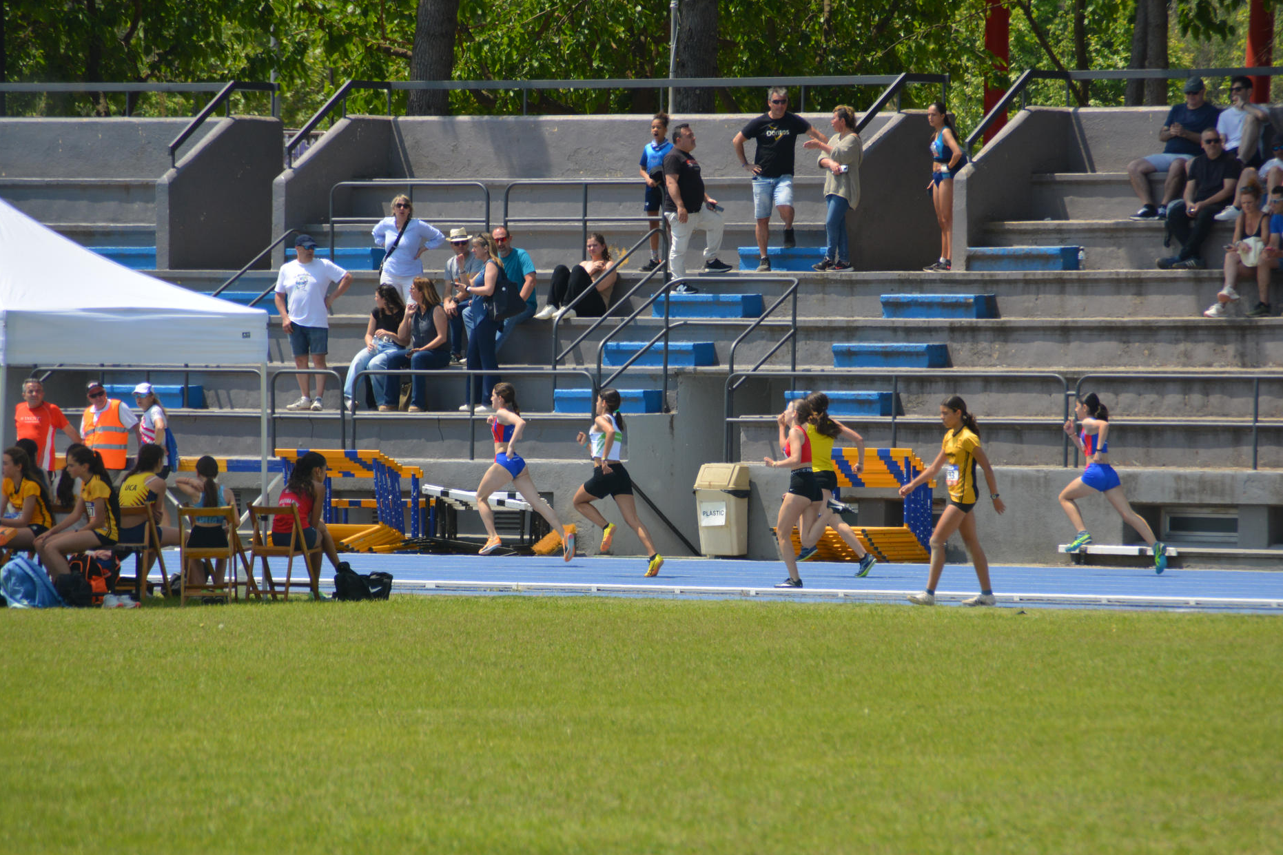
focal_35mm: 330
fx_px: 11759
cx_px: 670
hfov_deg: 6.2
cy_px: 440
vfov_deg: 4.2
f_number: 6.3
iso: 400
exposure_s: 1/1250
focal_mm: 200
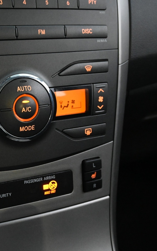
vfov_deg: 38.7
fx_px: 357
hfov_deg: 24.3
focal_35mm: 52
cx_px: 24
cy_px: 124
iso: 5600
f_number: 4
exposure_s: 1/40
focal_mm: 22.5
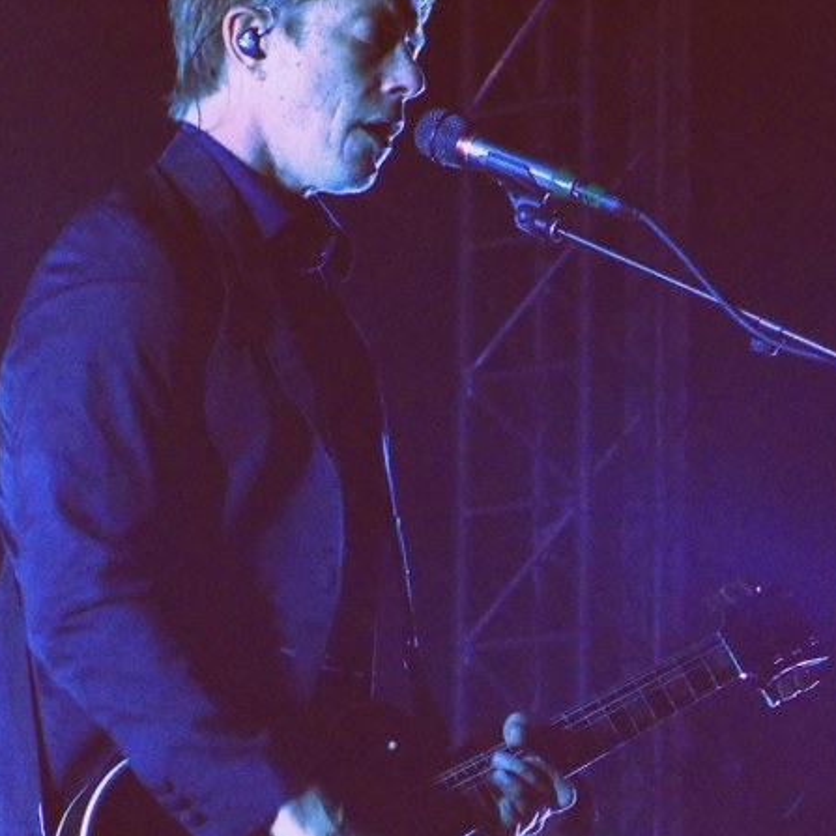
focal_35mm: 279
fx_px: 7623
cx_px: 417
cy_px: 380
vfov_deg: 6.3
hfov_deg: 6.3
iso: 1600
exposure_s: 1/50
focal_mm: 41.8
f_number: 5.6
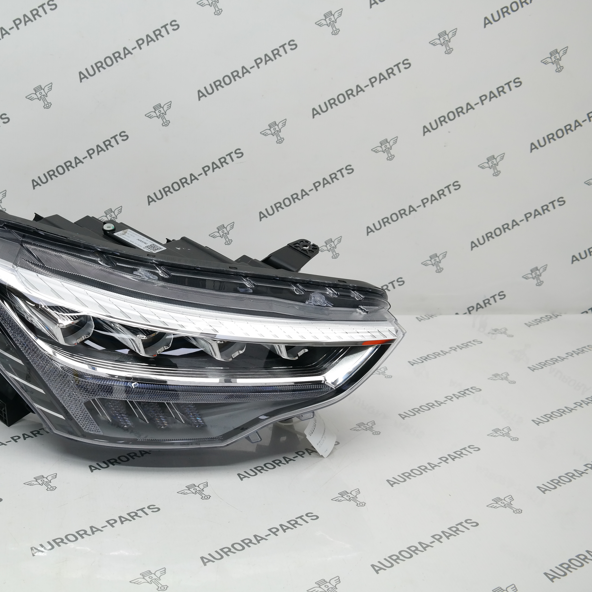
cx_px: 160
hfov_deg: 31.7
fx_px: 1025
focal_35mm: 53
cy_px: 297
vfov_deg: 32.2
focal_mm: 27
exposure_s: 1/50
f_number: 5.6
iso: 400
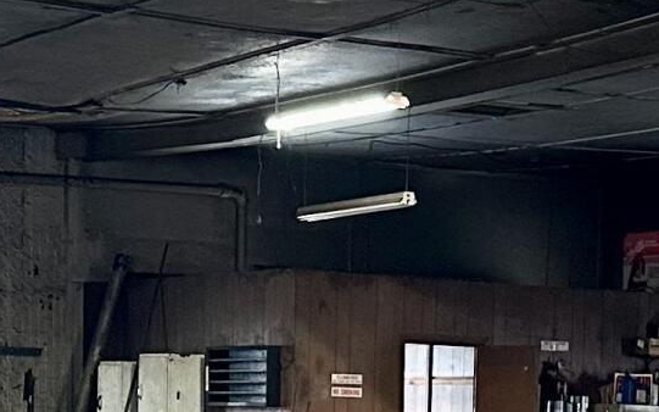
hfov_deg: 14.8
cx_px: 428
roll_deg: -1.7
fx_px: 2532
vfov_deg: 9.1
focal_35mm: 141
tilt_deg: -3.0
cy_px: 605
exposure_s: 1/60
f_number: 1.78
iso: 400
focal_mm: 6.86
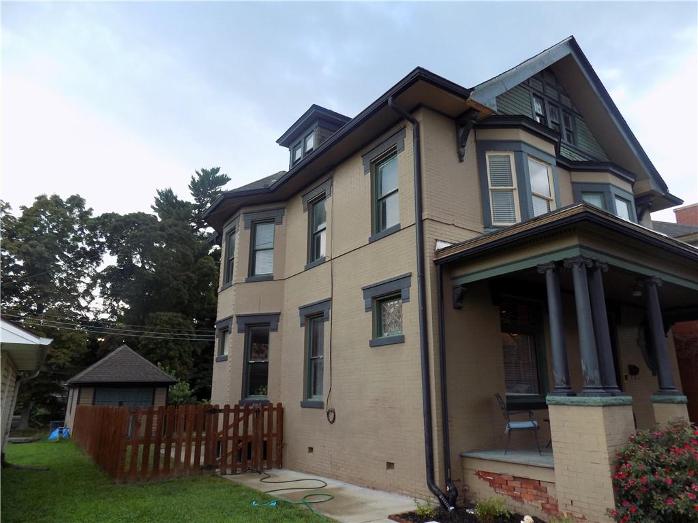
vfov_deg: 58.9
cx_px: 349
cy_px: 262
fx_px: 464
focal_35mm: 23
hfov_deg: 73.9
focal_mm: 4
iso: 100
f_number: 3.1
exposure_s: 1/30
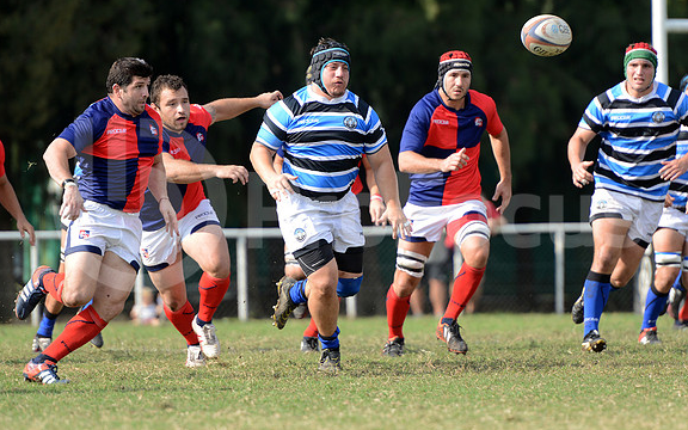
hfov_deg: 7.6
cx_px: 344
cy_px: 207
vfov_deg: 4.7
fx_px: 5194
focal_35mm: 277
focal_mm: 270
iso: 320
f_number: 4
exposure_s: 1/640
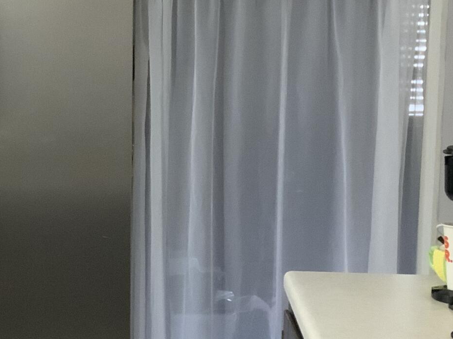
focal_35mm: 94
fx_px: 1230
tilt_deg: -6.7
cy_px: 212
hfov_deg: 20.5
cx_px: 59
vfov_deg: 15.7
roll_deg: -0.5
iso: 320
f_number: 1.8
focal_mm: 3
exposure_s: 1/40
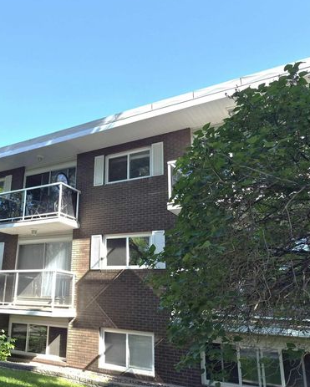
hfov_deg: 45.3
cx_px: 73
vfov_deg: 57.1
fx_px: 355
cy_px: 189
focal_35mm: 31
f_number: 1.8
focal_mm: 5.4
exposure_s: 1/1816
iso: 80
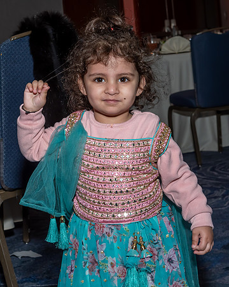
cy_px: 131
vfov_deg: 21.9
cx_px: 65
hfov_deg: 17.5
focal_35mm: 87
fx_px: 740
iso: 400
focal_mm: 38
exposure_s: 1/250
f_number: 7.1
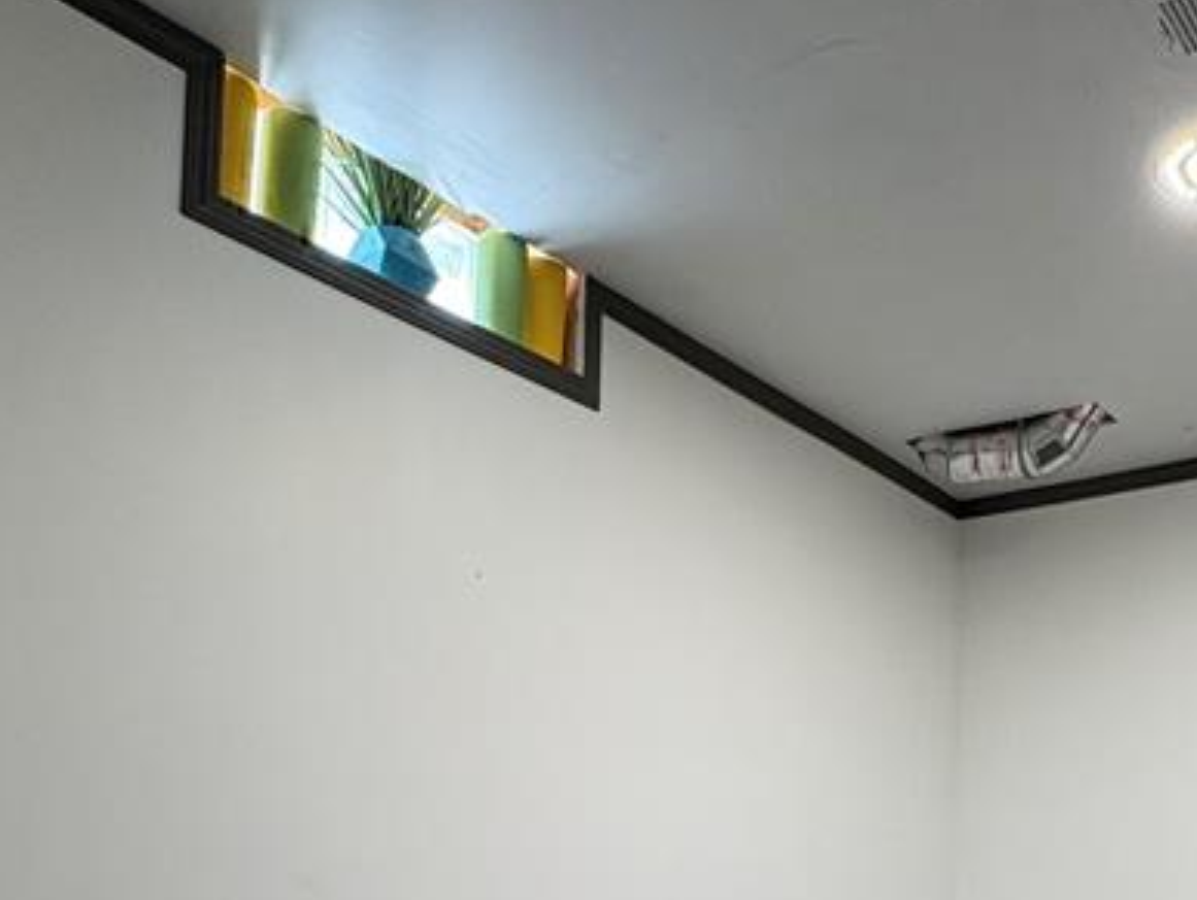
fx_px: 1281
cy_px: 872
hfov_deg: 48.9
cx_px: 832
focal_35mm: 37
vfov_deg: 35.5
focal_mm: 2.22
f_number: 2.2
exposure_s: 1/60
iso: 125
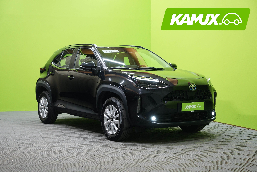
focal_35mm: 55
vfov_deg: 24.6
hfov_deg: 36.2
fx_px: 393
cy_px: 86
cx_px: 128
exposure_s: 1/20
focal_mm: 55
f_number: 5
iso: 800
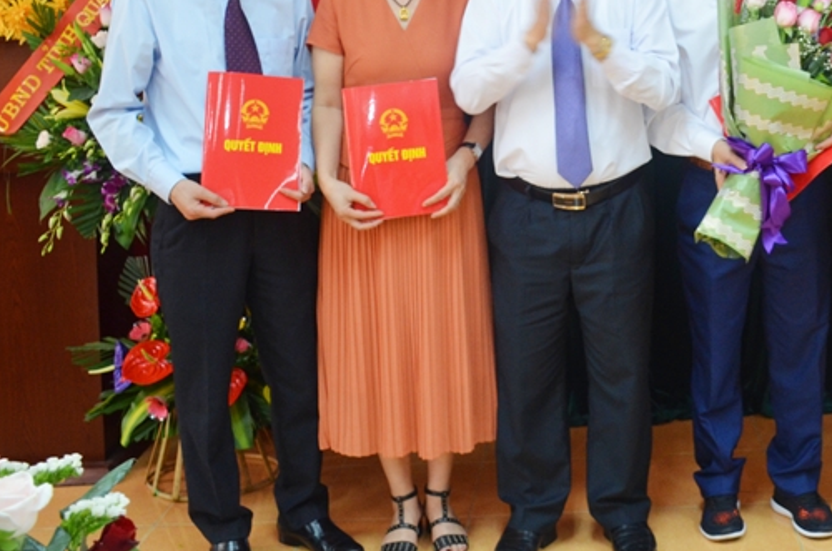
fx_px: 1245
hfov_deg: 35.6
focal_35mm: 54
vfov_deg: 24.3
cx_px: 681
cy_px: 68
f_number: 3.5
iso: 800
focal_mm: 18
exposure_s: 1/30
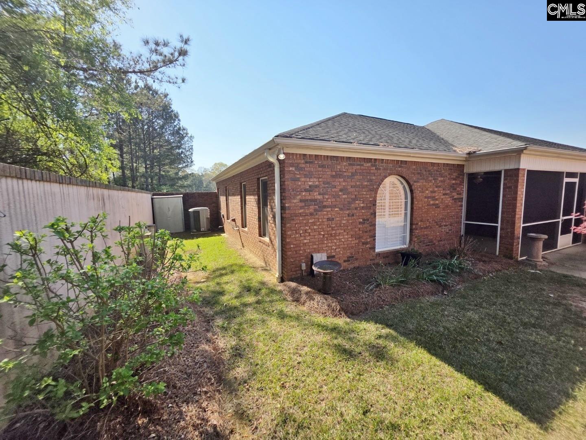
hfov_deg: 106.2
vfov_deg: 89.9
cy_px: 220
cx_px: 293
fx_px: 220
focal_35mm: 13
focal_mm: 2.2
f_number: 1.9
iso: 40
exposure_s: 1/1941
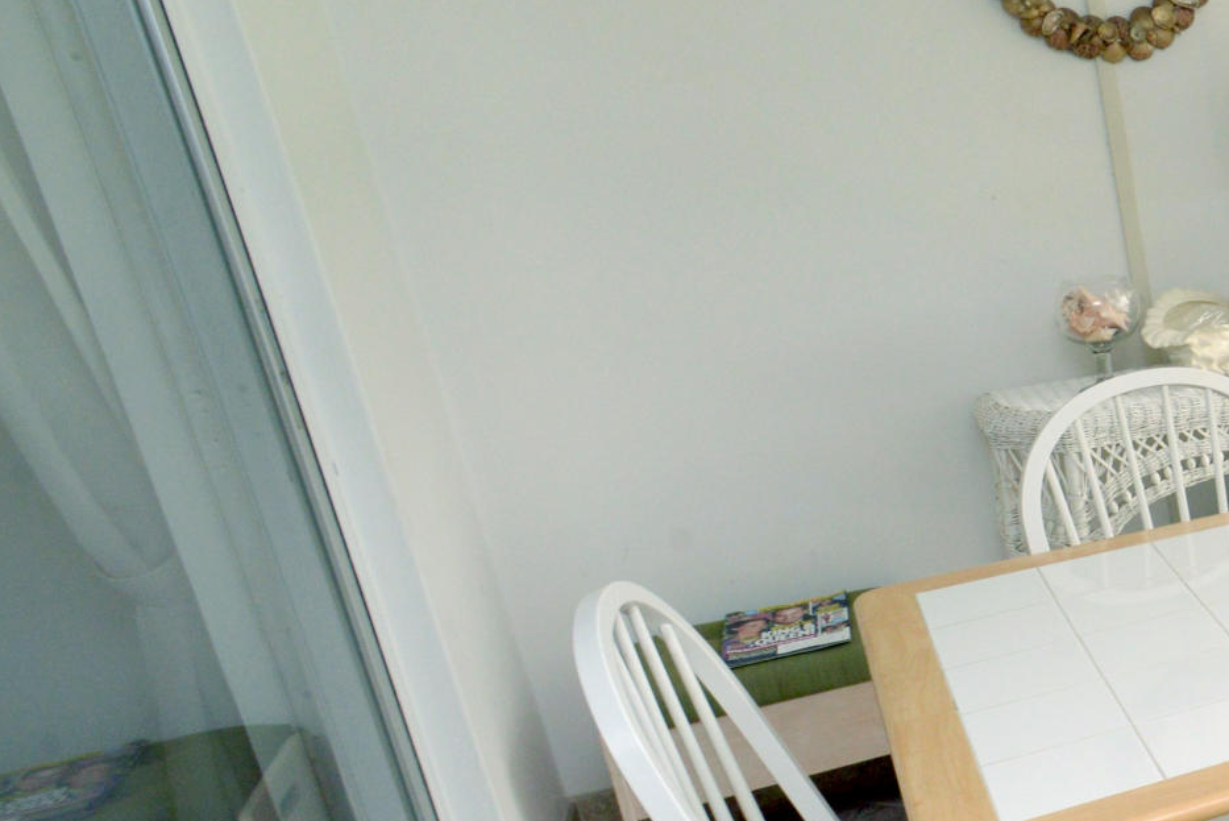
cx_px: 1859
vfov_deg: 29.9
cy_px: 410
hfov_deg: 28.1
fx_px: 1537
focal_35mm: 45
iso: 1000
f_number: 13
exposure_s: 1/125
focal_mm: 14
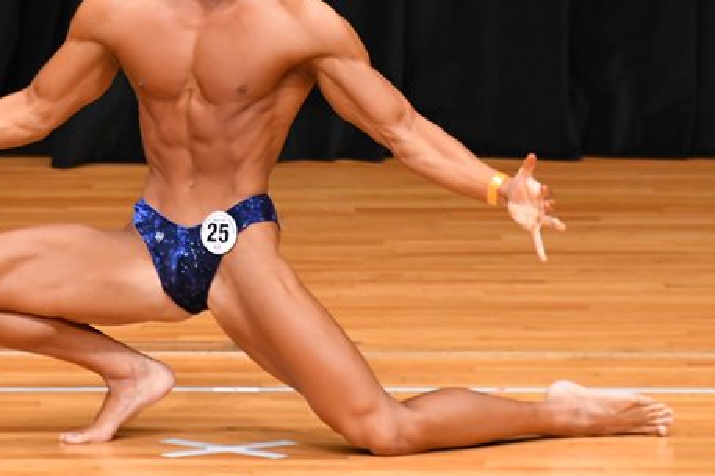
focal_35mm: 636
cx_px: 257
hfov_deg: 3.2
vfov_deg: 2.2
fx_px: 12622
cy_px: 124
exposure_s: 1/400
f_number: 5.6
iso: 4000
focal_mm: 250
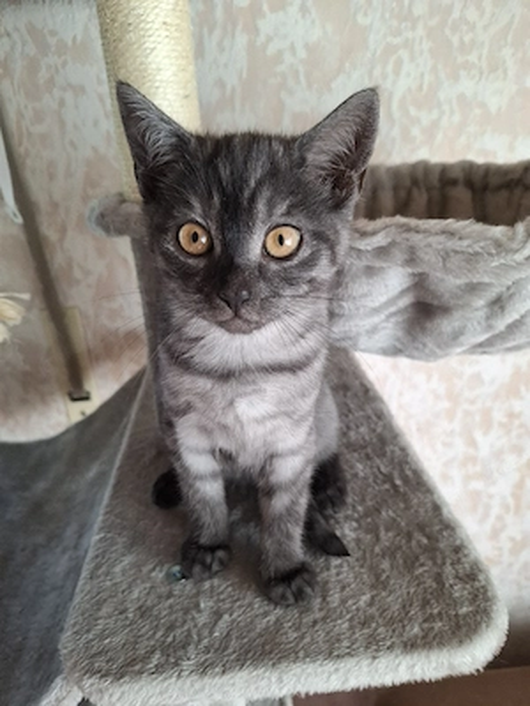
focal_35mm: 23
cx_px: 265
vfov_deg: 73.9
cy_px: 353
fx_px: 470
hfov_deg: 58.9
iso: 125
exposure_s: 1/100
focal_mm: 5.54
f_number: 1.8
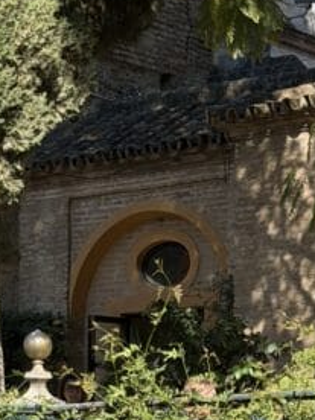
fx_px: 2160
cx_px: 285
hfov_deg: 8.3
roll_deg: -1.4
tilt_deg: +3.1
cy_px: 464
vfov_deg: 11.0
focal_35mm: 178
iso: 64
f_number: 1.78
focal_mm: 6.76
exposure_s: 1/2667
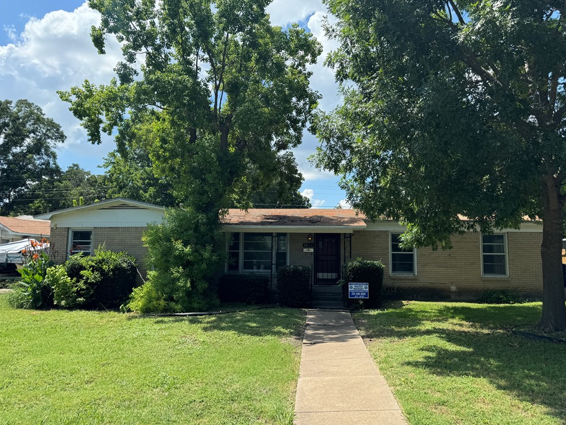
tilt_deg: +6.0
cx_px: 304
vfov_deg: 53.1
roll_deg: -0.7
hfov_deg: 67.2
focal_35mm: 26
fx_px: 425
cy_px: 211
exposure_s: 1/2710
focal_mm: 6.76
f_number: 1.78
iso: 80
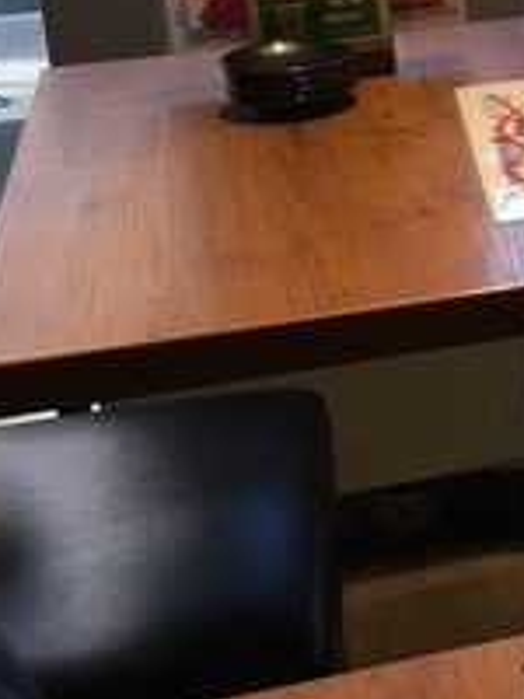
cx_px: 817
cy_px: 91
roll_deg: +2.9
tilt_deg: -15.8
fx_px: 1877
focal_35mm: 93
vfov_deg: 20.7
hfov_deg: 14.6
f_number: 2.2
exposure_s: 1/120
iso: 32
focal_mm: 4.15
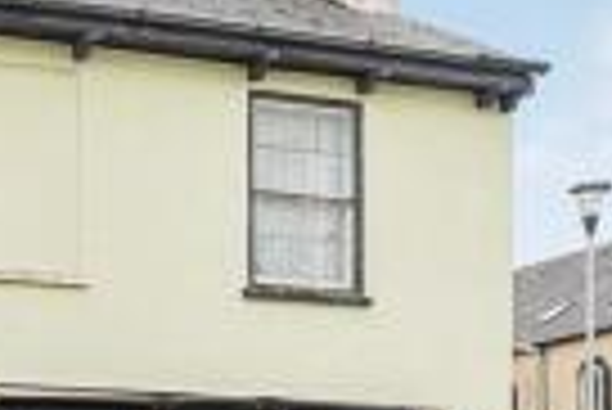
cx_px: -43
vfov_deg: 16.2
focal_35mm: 84
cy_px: 327
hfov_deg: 22.9
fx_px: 1430
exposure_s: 1/60
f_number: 8
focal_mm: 24
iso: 250
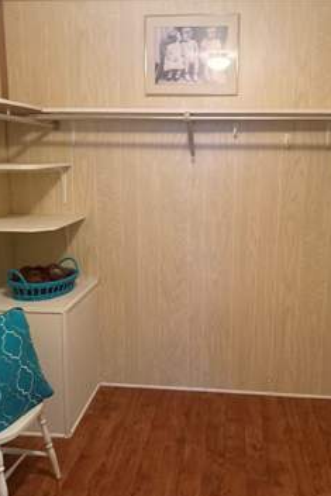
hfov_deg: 38.8
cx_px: 187
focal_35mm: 34
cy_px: 252
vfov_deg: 55.8
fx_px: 468
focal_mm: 6.76
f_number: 1.78
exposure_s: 1/40
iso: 640
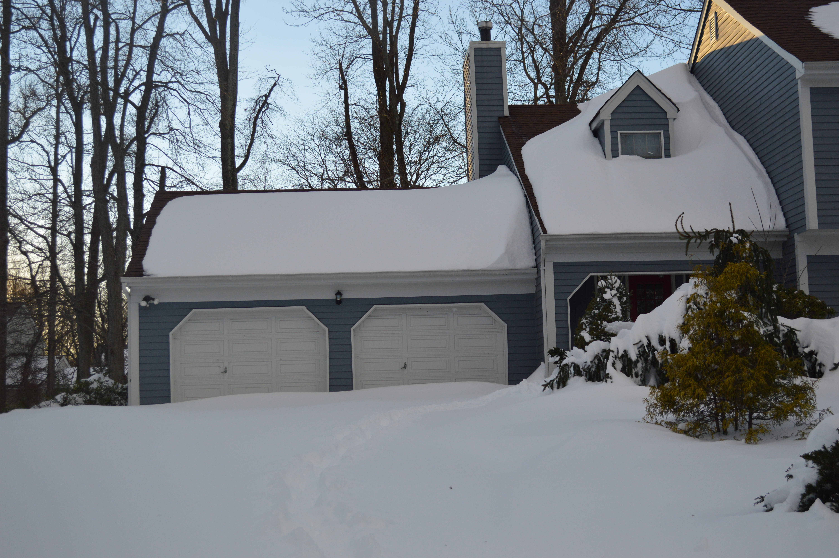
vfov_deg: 25.7
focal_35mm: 52
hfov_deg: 37.9
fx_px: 1222
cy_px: 279
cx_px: 420
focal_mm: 35
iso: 400
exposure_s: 1/800
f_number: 5
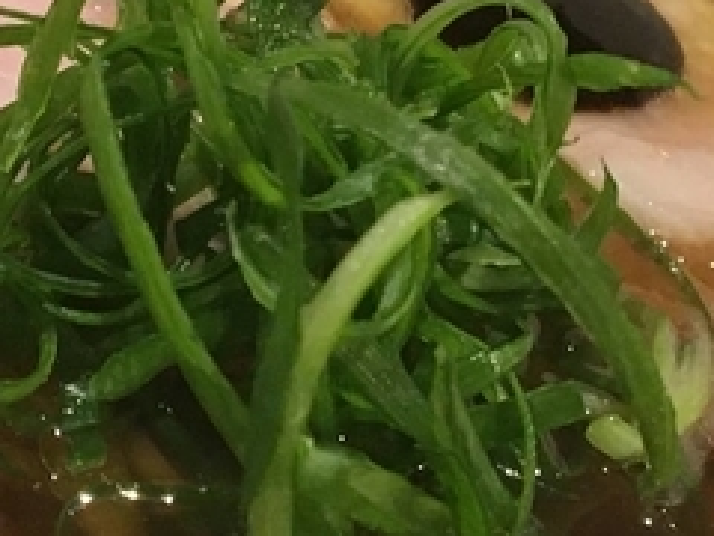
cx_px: 268
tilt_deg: -31.7
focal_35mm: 145
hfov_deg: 13.6
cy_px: 232
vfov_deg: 10.2
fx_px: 2991
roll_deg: -24.7
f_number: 2.2
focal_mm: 4.15
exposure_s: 1/30
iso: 160
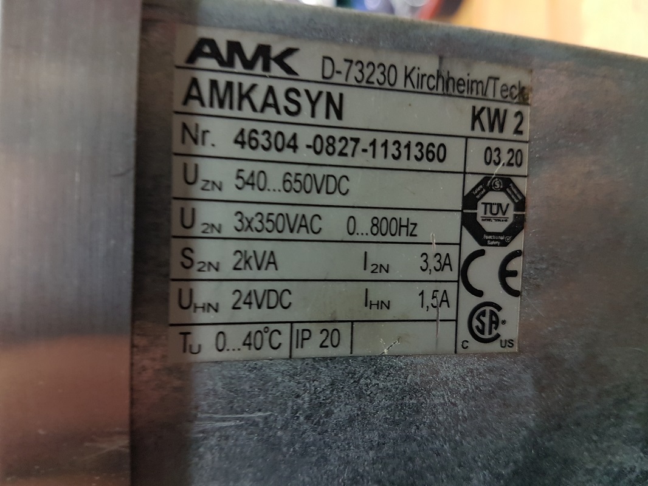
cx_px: 324
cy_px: 243
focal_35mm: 26
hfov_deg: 67.3
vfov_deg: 53.1
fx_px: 487
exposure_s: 1/25
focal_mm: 4.2
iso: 160
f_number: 1.7
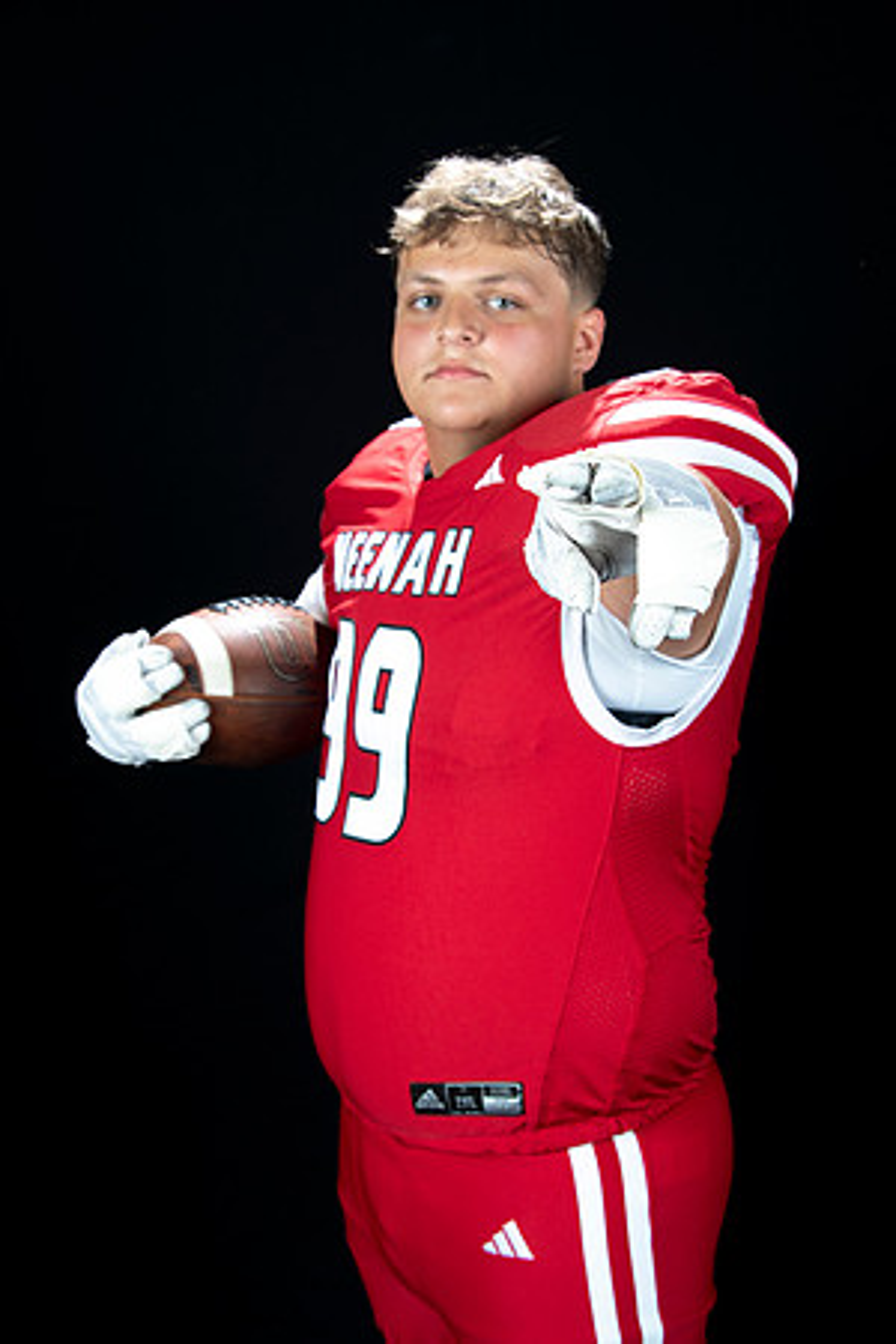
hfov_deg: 27.0
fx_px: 1867
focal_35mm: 50
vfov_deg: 39.6
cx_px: 448
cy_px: 672
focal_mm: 50
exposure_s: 1/160
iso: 320
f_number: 9
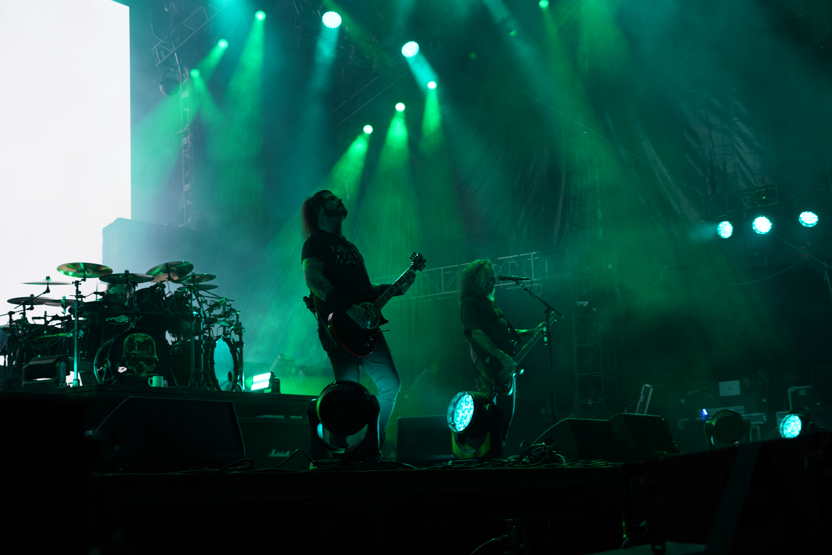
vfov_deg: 27.0
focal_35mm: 50
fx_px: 1155
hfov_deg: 39.6
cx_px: 416
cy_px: 278
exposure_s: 1/60
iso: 125
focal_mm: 50
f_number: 4
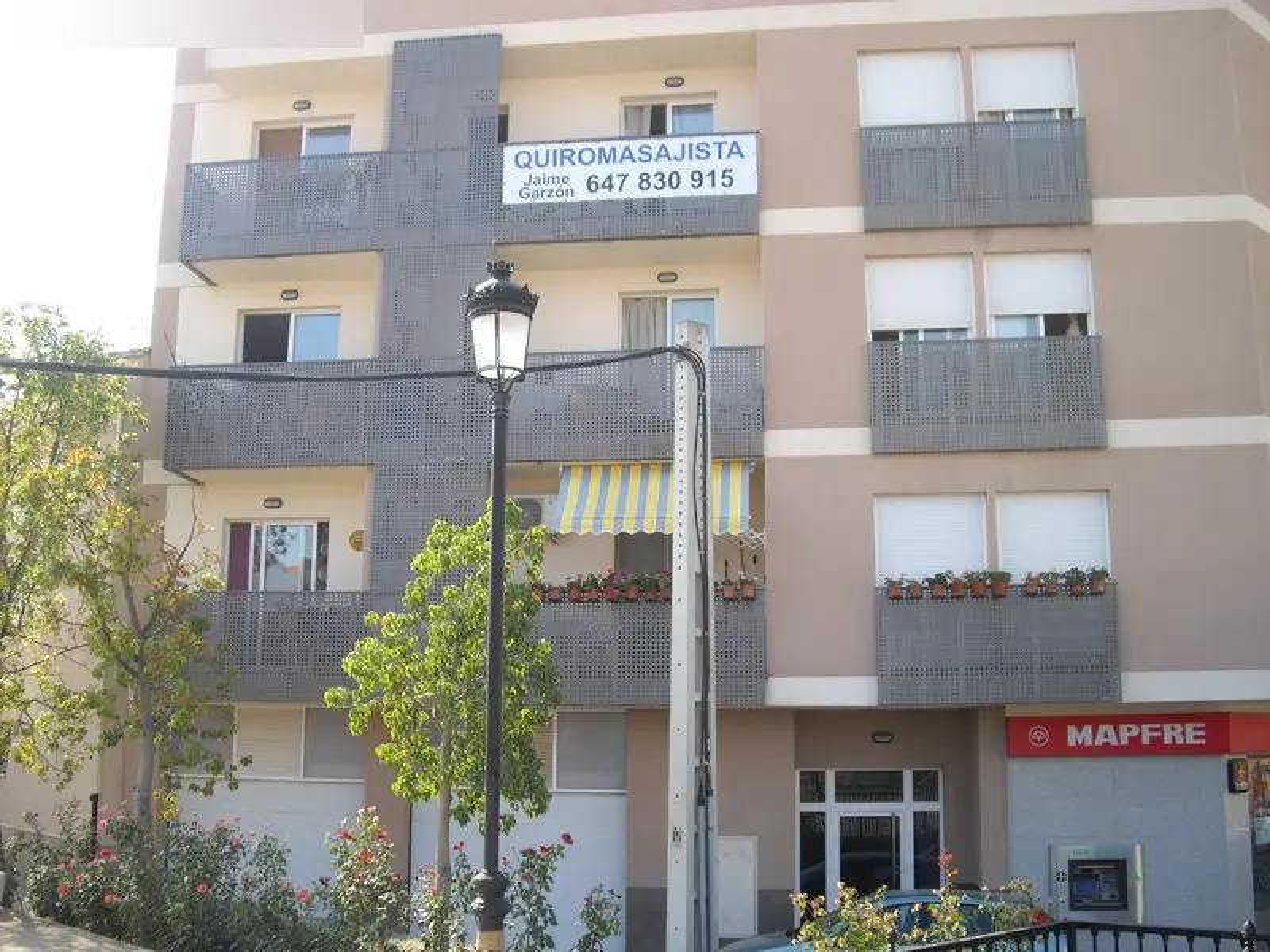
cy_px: 476
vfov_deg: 37.7
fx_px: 1394
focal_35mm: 38
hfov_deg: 49.0
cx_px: 635
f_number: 2.8
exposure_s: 1/250
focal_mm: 7.9
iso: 50
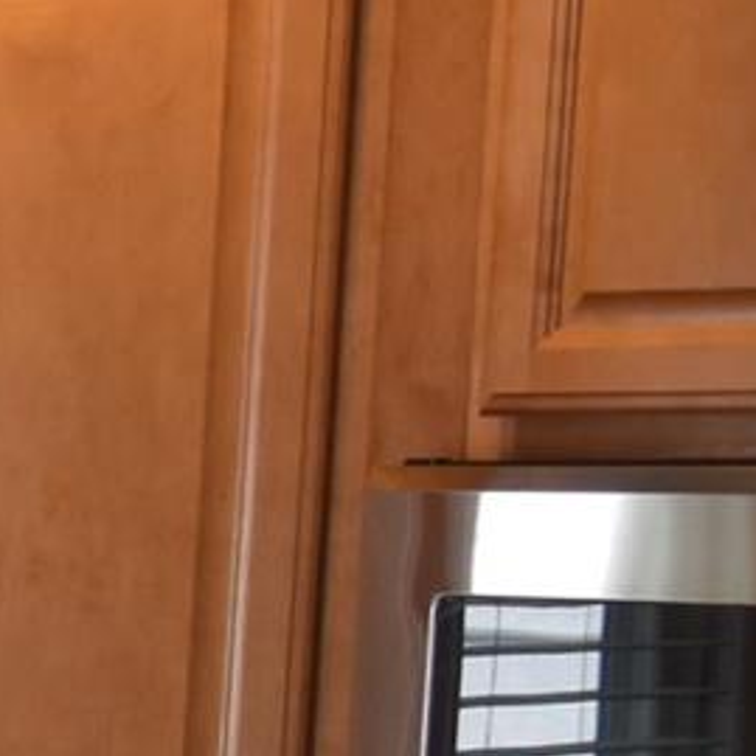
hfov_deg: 7.3
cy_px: 1350
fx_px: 4793
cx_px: -1953
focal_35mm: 194
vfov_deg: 8.7
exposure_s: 1/60
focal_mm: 20
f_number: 4
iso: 400
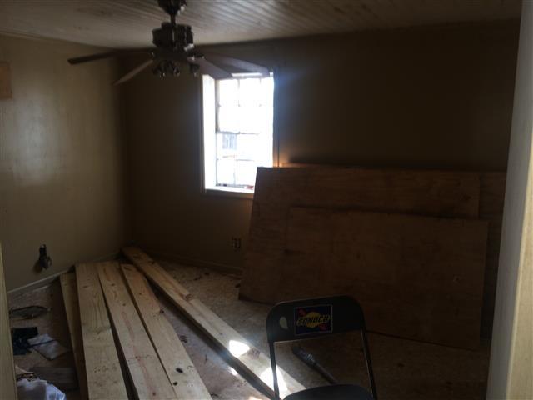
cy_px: 200
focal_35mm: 29
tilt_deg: -11.9
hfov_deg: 61.7
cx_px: 266
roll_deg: -0.5
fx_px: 447
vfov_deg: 48.2
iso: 32
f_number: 2.2
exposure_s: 1/30
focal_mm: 4.15
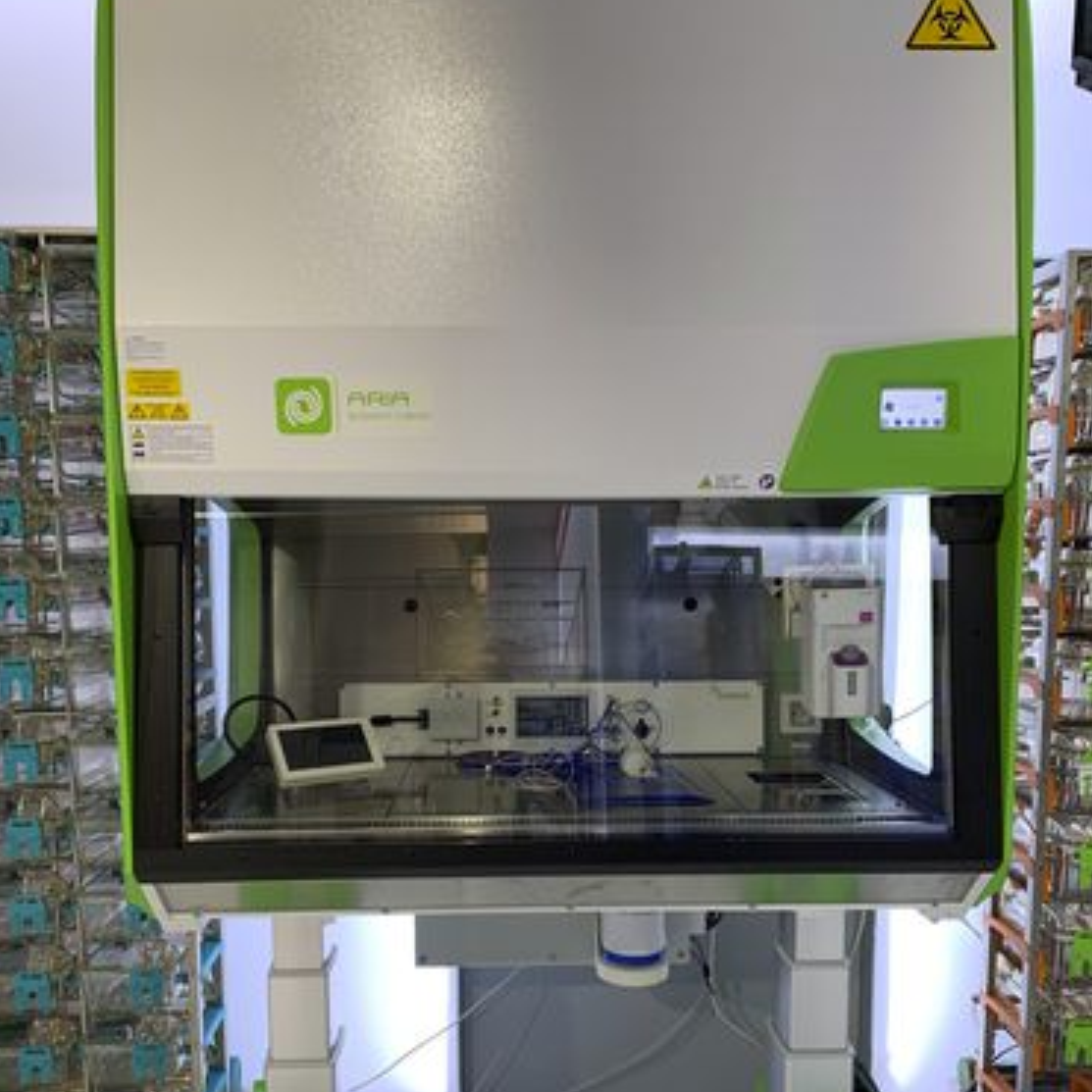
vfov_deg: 51.9
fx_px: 1106
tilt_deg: -5.4
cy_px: 698
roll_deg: +0.6
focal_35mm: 31
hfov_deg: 52.5
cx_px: 543
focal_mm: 4.25
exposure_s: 1/100
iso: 64
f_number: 1.8
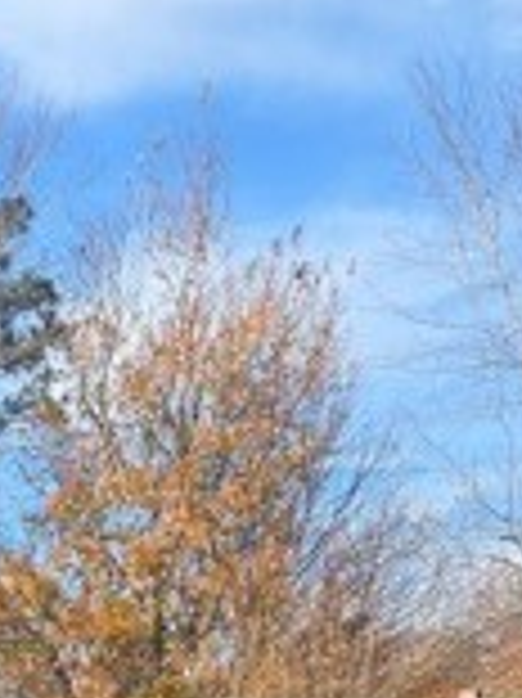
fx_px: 2295
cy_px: 968
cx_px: -414
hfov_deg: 12.0
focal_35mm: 114
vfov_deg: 16.1
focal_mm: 5.4
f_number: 1.8
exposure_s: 1/2921
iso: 64
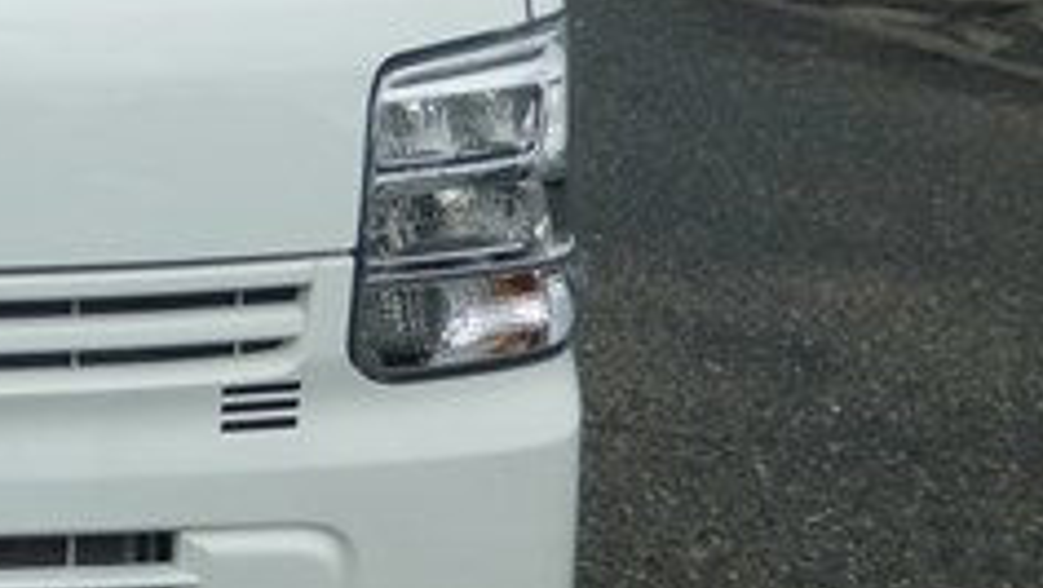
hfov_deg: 27.0
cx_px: -141
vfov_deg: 16.9
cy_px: 124
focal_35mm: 71
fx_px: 1964
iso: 100
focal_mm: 4.3
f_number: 9
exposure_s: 1/320
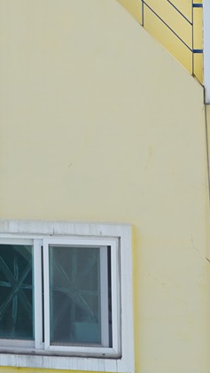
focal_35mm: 174
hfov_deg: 6.9
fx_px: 1721
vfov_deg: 11.9
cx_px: -115
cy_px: -161
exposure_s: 1/125
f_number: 8
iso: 100
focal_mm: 35
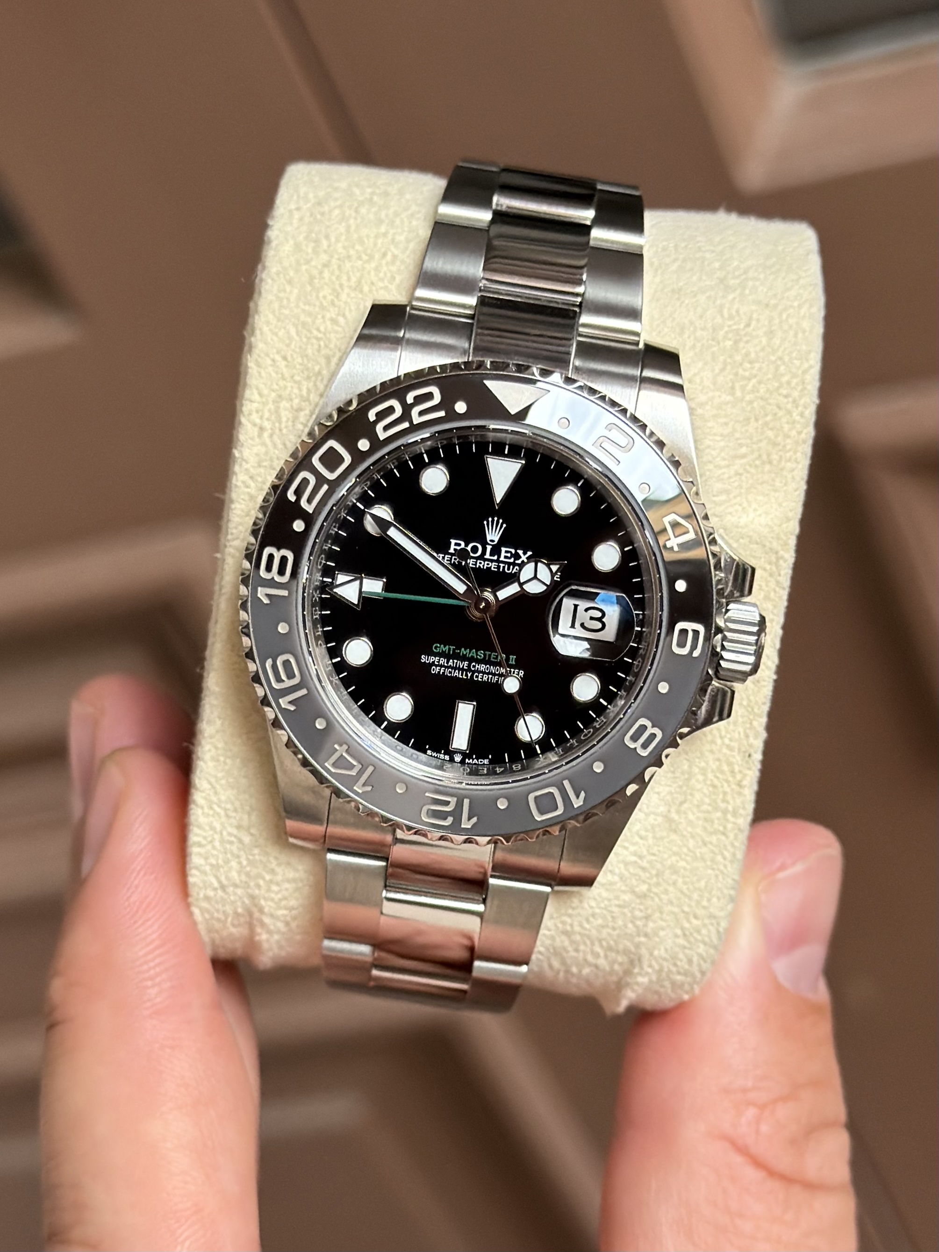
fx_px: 1736
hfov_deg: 30.3
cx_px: 470
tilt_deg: -39.7
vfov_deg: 39.7
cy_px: 626
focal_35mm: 48
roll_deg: +0.3
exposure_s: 1/740
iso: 320
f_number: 1.78
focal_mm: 6.76
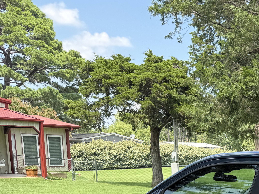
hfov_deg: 25.2
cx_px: 349
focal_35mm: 65
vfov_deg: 21.1
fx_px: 486
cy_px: 232
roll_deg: -0.8
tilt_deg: -8.3
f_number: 1.78
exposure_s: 1/539
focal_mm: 6.76
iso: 80
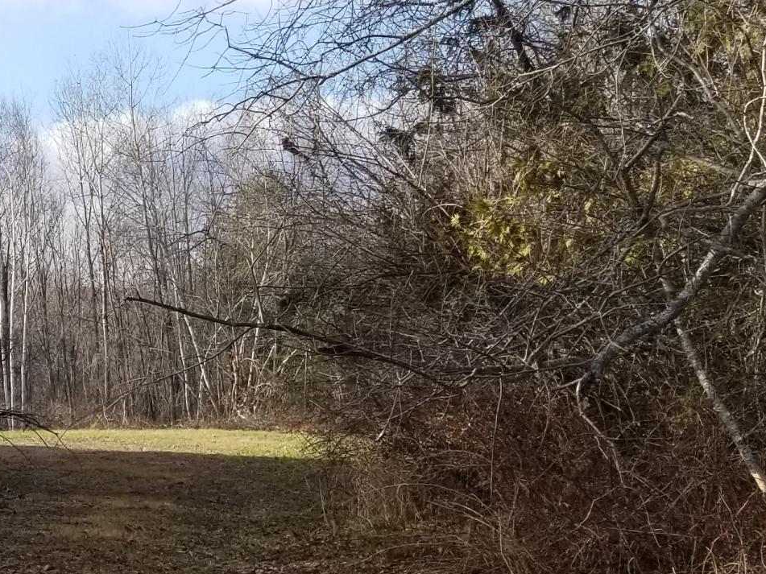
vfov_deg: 17.8
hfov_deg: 21.6
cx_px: -217
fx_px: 1814
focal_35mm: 82
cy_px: 454
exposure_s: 1/1528
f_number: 1.7
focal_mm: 4.25
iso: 50
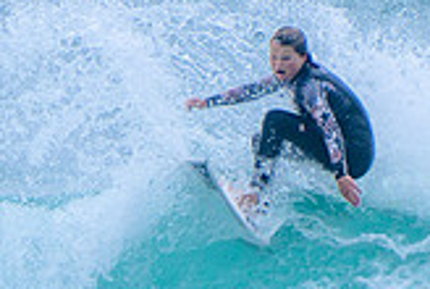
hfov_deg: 1.1
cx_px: 350
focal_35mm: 1940
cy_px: 328
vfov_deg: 0.7
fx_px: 23214
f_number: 5.6
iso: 360
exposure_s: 1/2000
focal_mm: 400
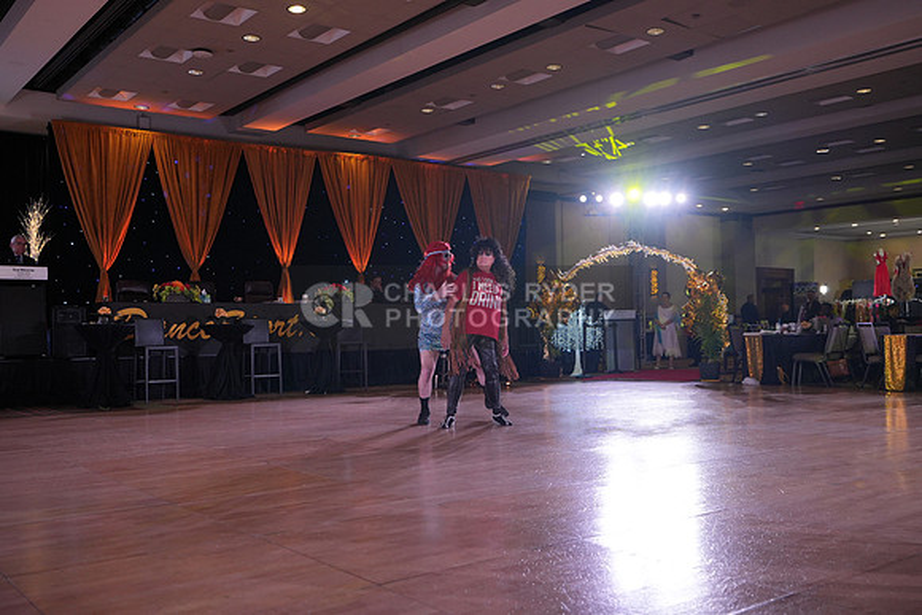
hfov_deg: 54.4
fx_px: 897
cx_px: 461
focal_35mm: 35
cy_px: 308
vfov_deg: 37.9
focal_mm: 35
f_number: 4
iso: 1000
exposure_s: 1/400
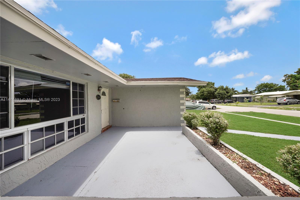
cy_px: 100
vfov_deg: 90.0
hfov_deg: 112.6
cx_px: 150
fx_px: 100
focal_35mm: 12
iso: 100
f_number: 11
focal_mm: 12
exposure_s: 1/100
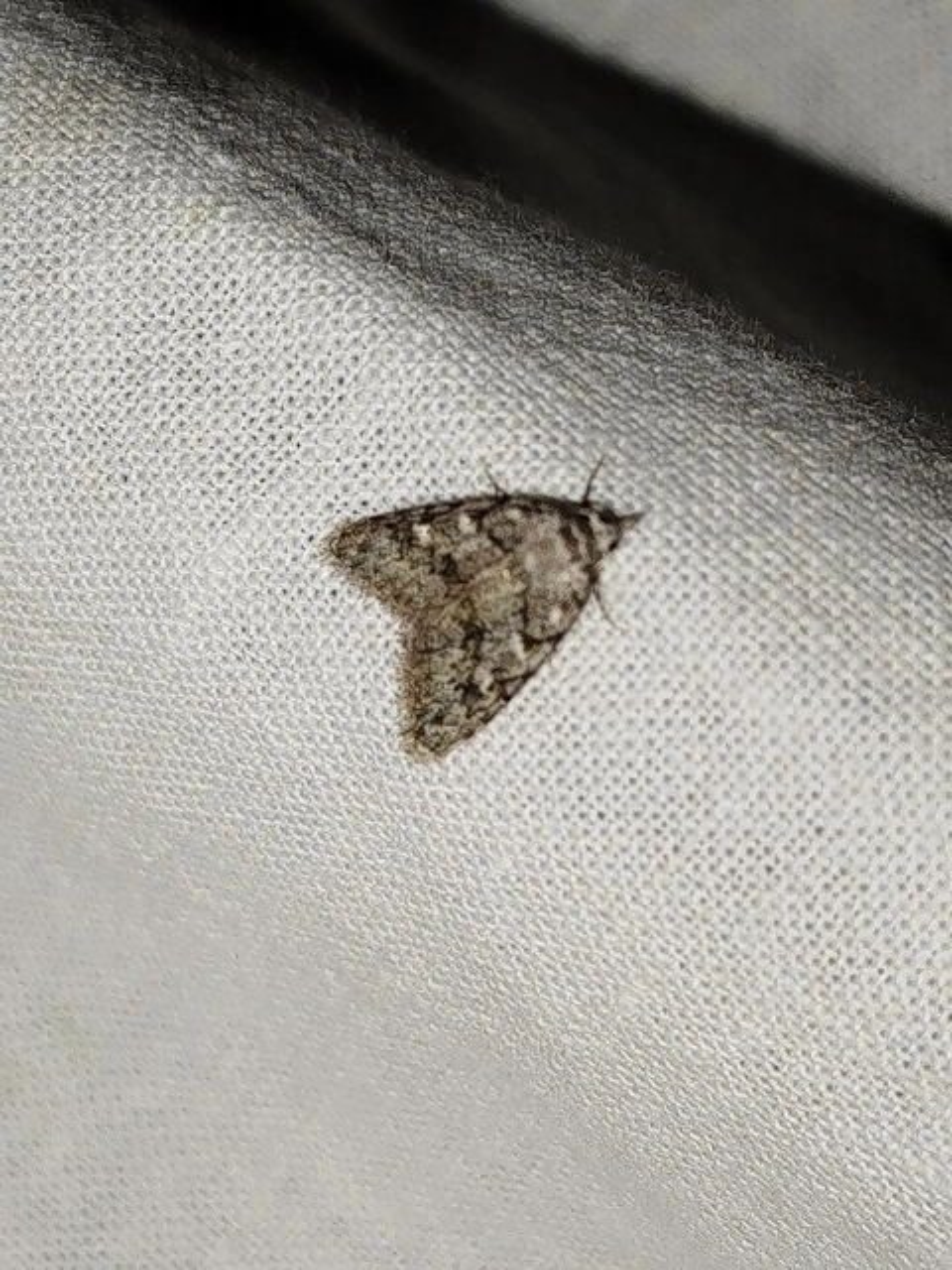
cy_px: 635
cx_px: 476
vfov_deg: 22.8
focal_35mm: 86
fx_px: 3154
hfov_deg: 17.2
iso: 80
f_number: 1.7
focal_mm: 5.31
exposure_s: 1/50
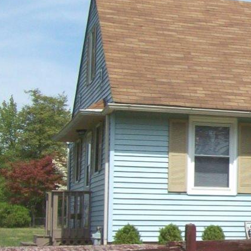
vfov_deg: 16.0
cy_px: 113
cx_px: 390
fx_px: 894
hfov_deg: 14.7
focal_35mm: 109
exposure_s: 1/730
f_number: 4.8
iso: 80
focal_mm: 6
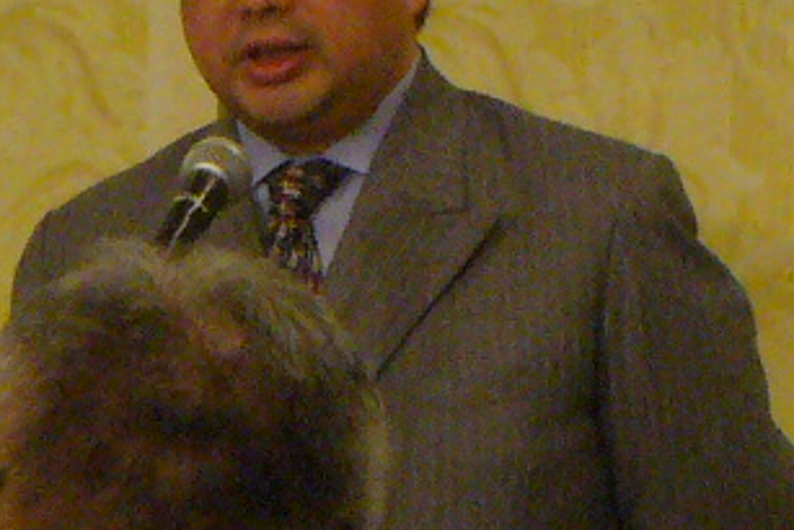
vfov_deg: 2.0
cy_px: -359
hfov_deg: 3.0
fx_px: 15181
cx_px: 760
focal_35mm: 688
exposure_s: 1/60
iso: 400
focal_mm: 21
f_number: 3.7
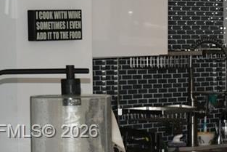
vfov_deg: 5.8
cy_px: 132
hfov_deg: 8.3
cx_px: 453
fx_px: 1482
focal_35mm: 235
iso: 100
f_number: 4
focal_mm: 31
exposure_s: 1/60
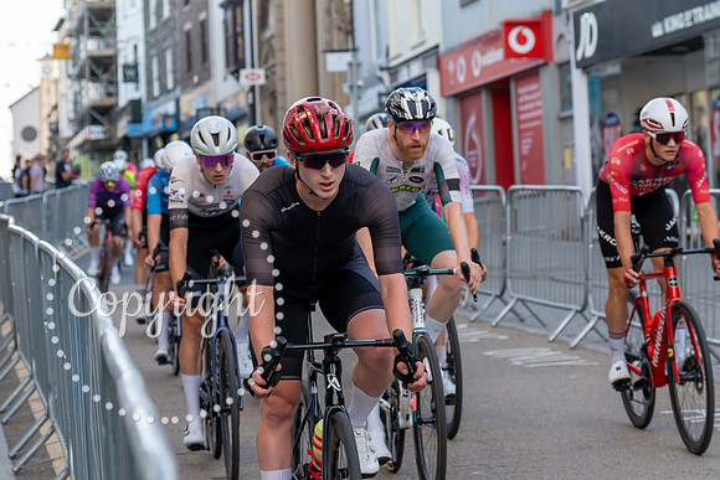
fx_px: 2135
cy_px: 114
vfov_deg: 12.8
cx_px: 333
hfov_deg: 19.1
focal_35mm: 107
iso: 320
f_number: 4
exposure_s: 1/640
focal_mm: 70
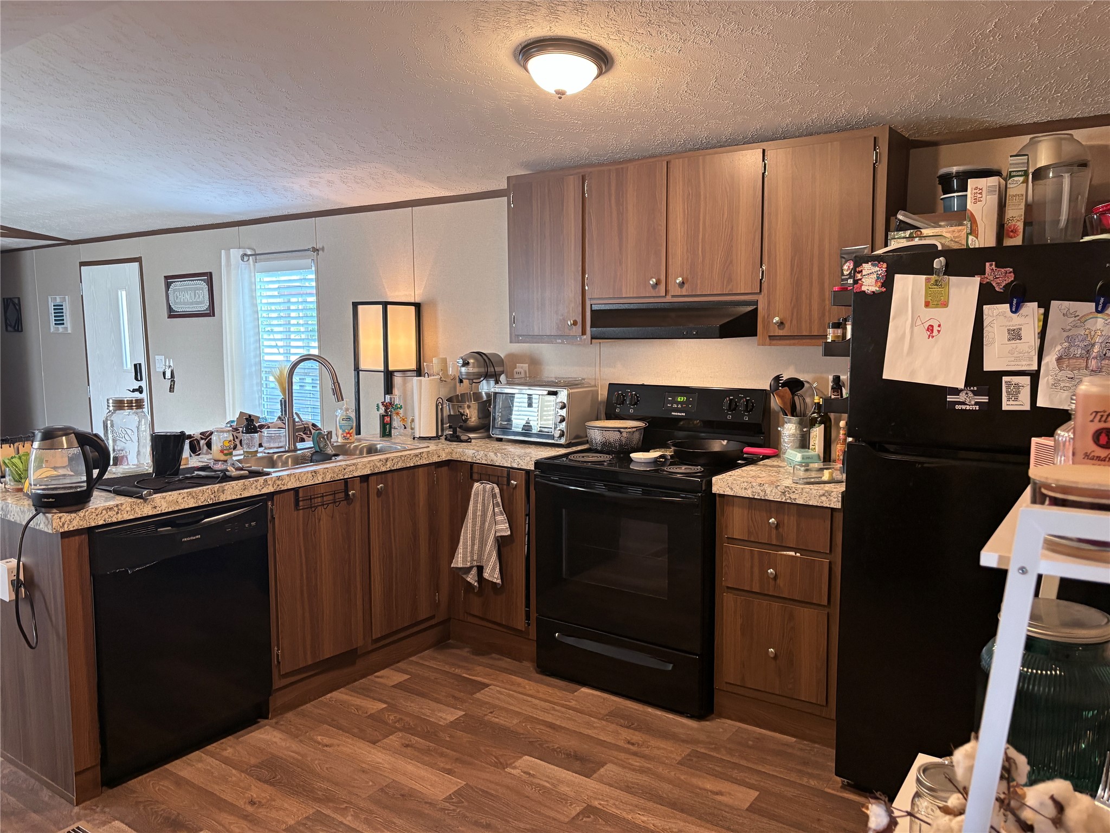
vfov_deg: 53.1
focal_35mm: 26
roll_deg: +0.0
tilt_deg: -5.0
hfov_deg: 67.3
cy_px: 416
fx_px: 834
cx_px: 555
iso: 250
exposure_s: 1/60
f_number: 1.6
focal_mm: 5.96
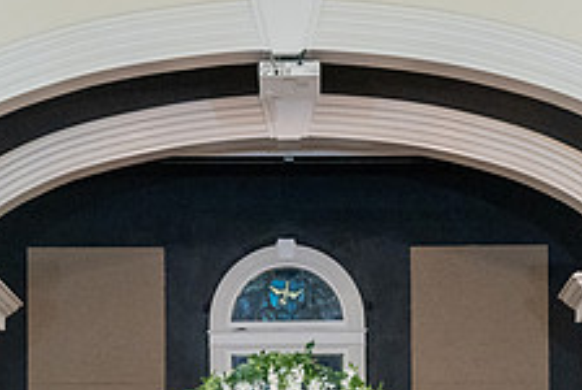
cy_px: 493
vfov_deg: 10.2
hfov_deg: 15.5
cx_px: 283
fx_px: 2137
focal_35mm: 132
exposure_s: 1/200
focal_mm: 51
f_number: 4
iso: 8000
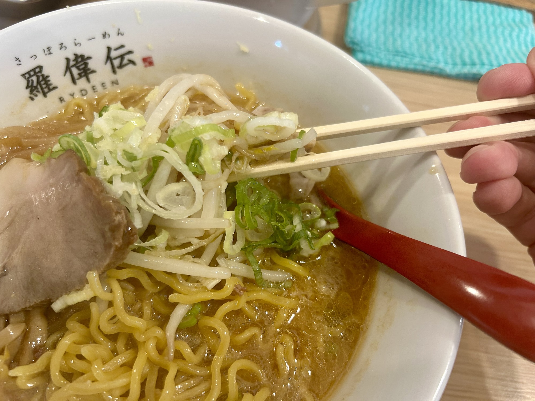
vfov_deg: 53.1
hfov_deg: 67.3
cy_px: 200
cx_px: 268
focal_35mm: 26
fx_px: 402
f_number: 1.5
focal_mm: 5.7
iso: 125
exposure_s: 1/100
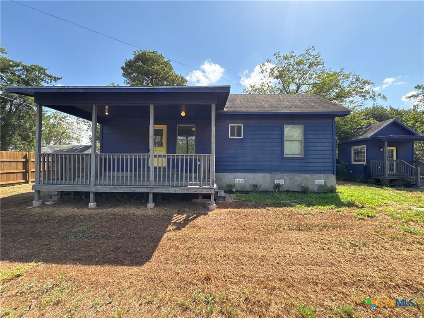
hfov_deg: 102.1
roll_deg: -0.3
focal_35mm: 14
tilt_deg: +1.5
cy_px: 159
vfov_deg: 85.7
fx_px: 171
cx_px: 212
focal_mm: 2.22
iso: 50
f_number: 2.2
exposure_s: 1/459
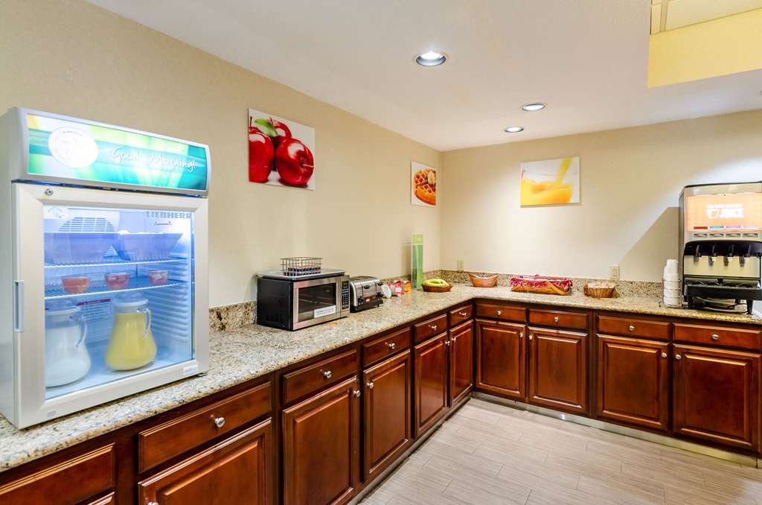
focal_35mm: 16
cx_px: 381
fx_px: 348
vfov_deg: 71.8
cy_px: 252
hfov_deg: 95.1
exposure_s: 1/40
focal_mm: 11
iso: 200
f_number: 8
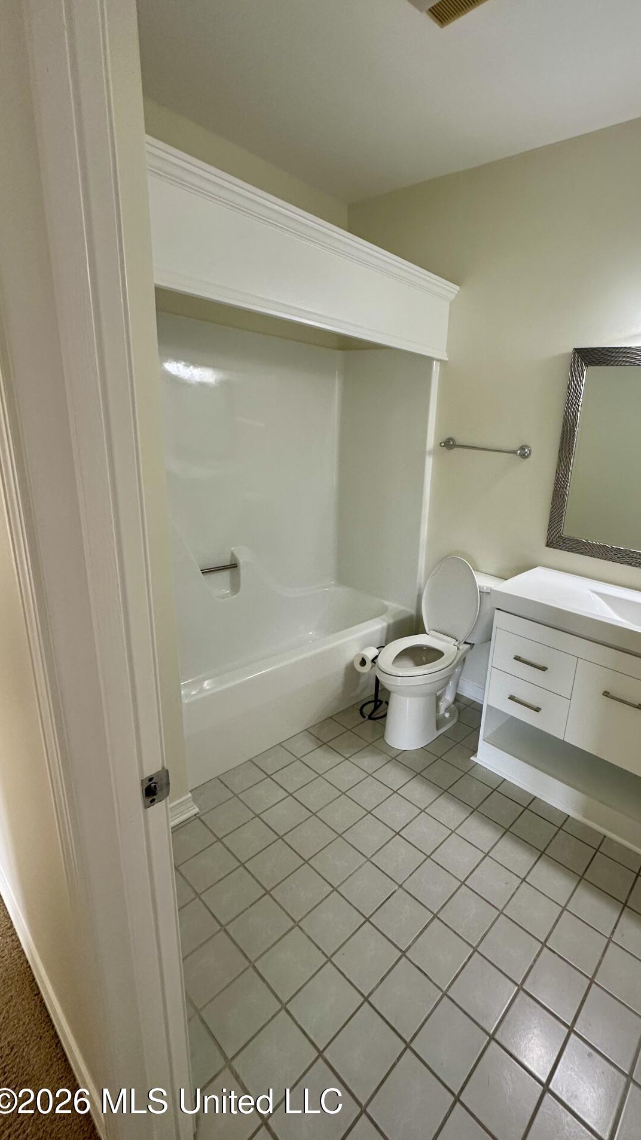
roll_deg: -5.8
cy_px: 558
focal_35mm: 16
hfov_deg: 65.0
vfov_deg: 99.4
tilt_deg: -15.6
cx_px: 437
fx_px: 484
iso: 200
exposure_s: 1/120
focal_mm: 2.22
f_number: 2.2
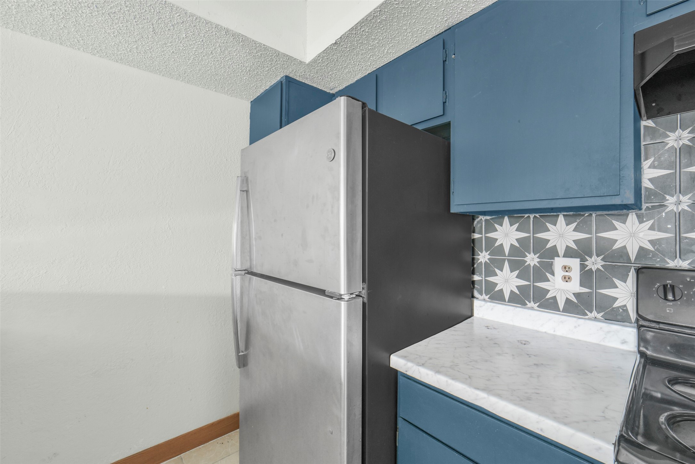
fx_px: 270
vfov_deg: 81.2
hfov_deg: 104.2
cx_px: 348
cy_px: 232
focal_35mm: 14
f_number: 11
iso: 500
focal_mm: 14
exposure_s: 1/1.67
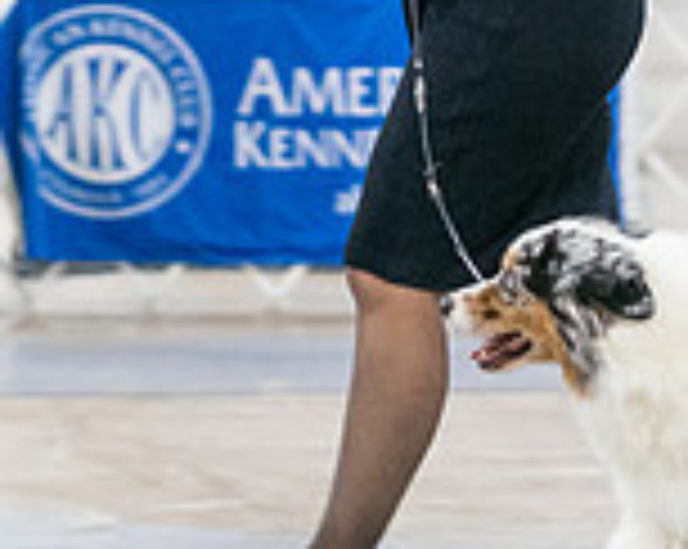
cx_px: 744
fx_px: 6731
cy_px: 90
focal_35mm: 331
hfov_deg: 5.8
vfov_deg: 4.7
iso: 5000
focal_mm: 80
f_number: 2.8
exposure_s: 1/200
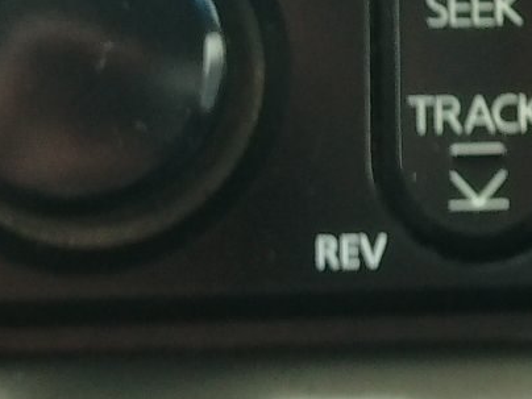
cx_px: 669
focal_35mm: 167
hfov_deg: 11.6
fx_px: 2567
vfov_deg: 8.8
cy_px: -79
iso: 135
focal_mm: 3
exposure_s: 1/50
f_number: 2
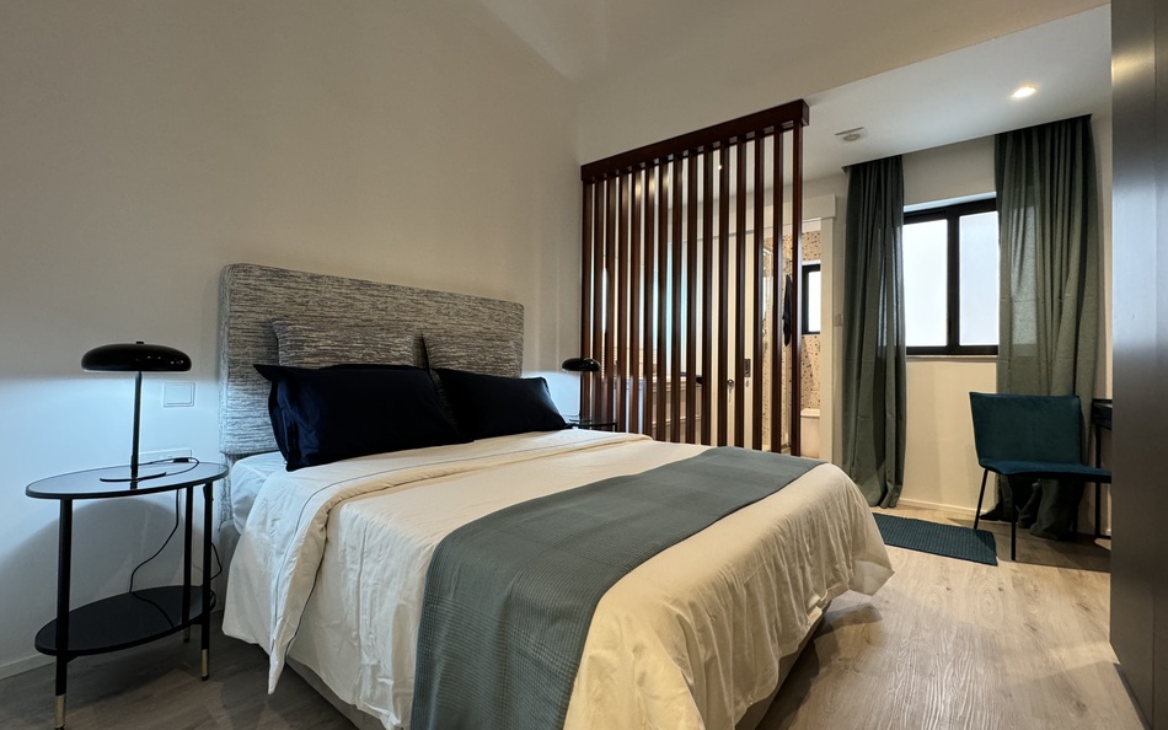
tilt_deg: +0.6
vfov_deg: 71.3
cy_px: 360
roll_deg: -1.2
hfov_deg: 97.8
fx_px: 509
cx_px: 582
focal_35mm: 16
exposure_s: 1/50
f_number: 2.2
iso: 250
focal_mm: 2.22
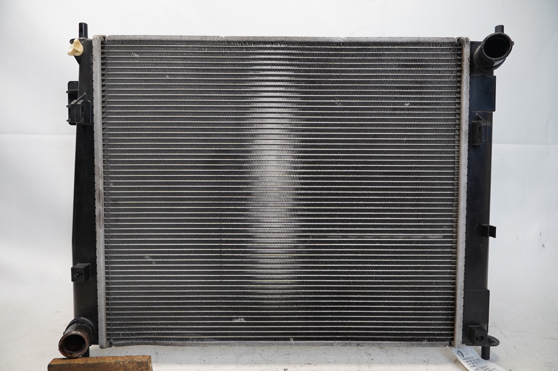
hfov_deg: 73.8
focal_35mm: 24
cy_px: 186
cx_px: 279
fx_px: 372
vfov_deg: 53.0
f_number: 4
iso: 320
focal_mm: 16
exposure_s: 1/60
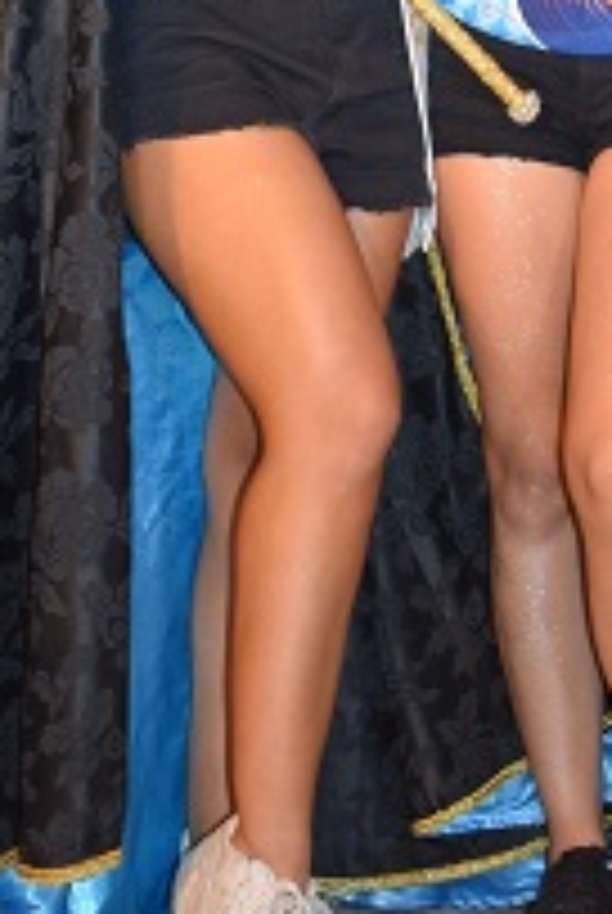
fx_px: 2727
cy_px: -115
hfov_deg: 12.8
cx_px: 400
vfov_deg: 18.2
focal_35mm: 107
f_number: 4
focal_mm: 27
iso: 1250
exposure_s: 1/60
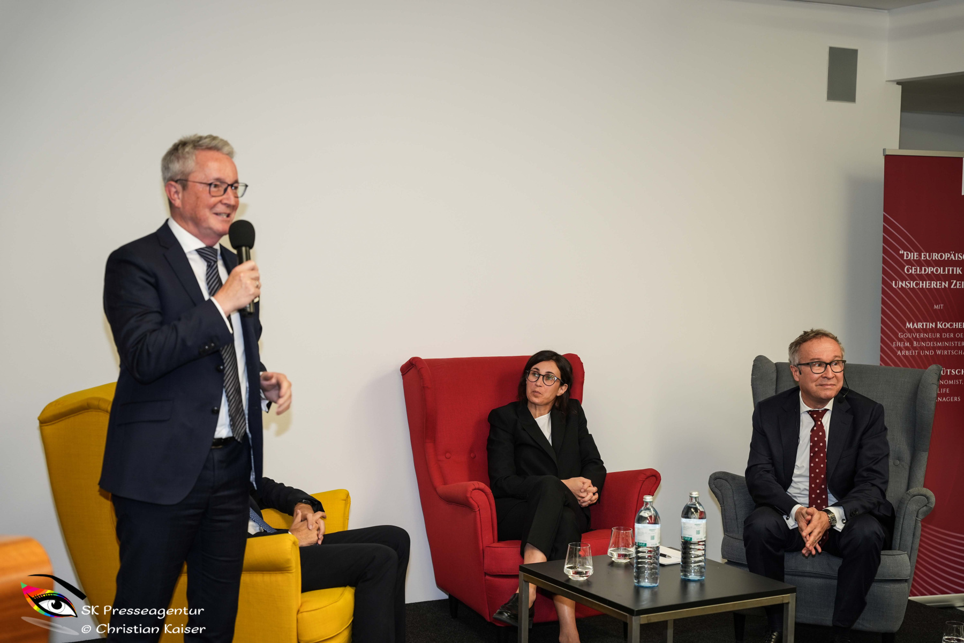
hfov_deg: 39.0
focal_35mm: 51
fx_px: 1360
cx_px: 482
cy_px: 322
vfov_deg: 26.6
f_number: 2.8
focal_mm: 50.8
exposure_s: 1/80
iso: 400
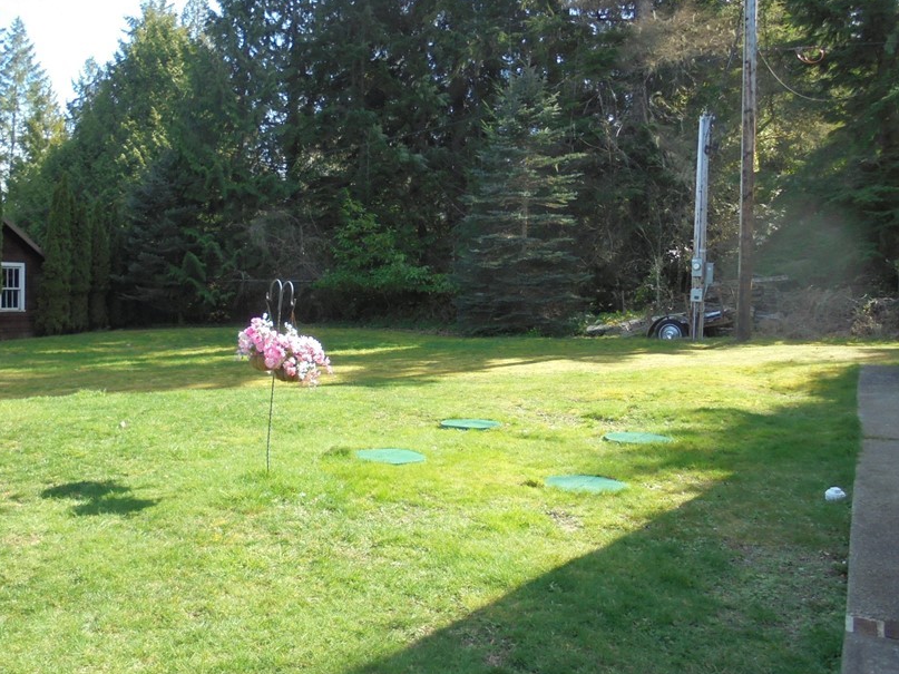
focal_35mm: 33
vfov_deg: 42.9
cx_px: 365
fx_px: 857
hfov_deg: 55.0
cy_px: 328
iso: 100
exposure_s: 1/200
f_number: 3.5
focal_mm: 4.6
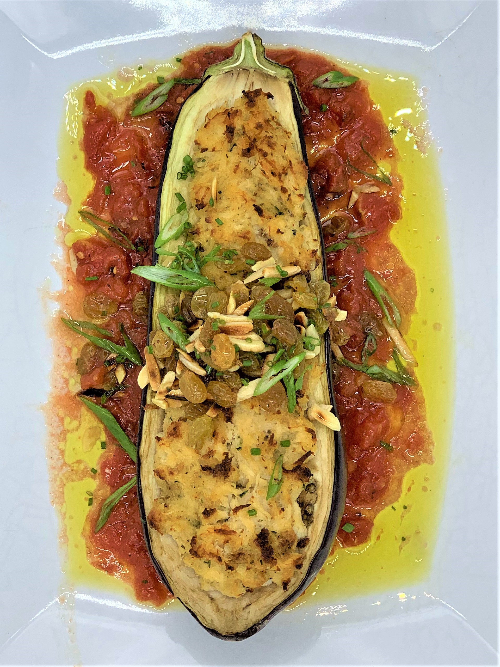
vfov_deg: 36.8
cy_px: 334
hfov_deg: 28.0
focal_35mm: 52
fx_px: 1002
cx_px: 250
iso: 16
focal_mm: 6
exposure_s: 1/436
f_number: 2.4
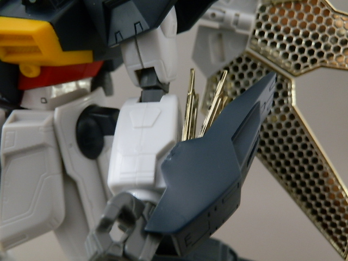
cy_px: 130
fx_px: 342
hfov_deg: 54.0
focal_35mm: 34
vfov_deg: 41.8
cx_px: 174
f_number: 3.5
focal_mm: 6.17
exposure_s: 1/8
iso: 200
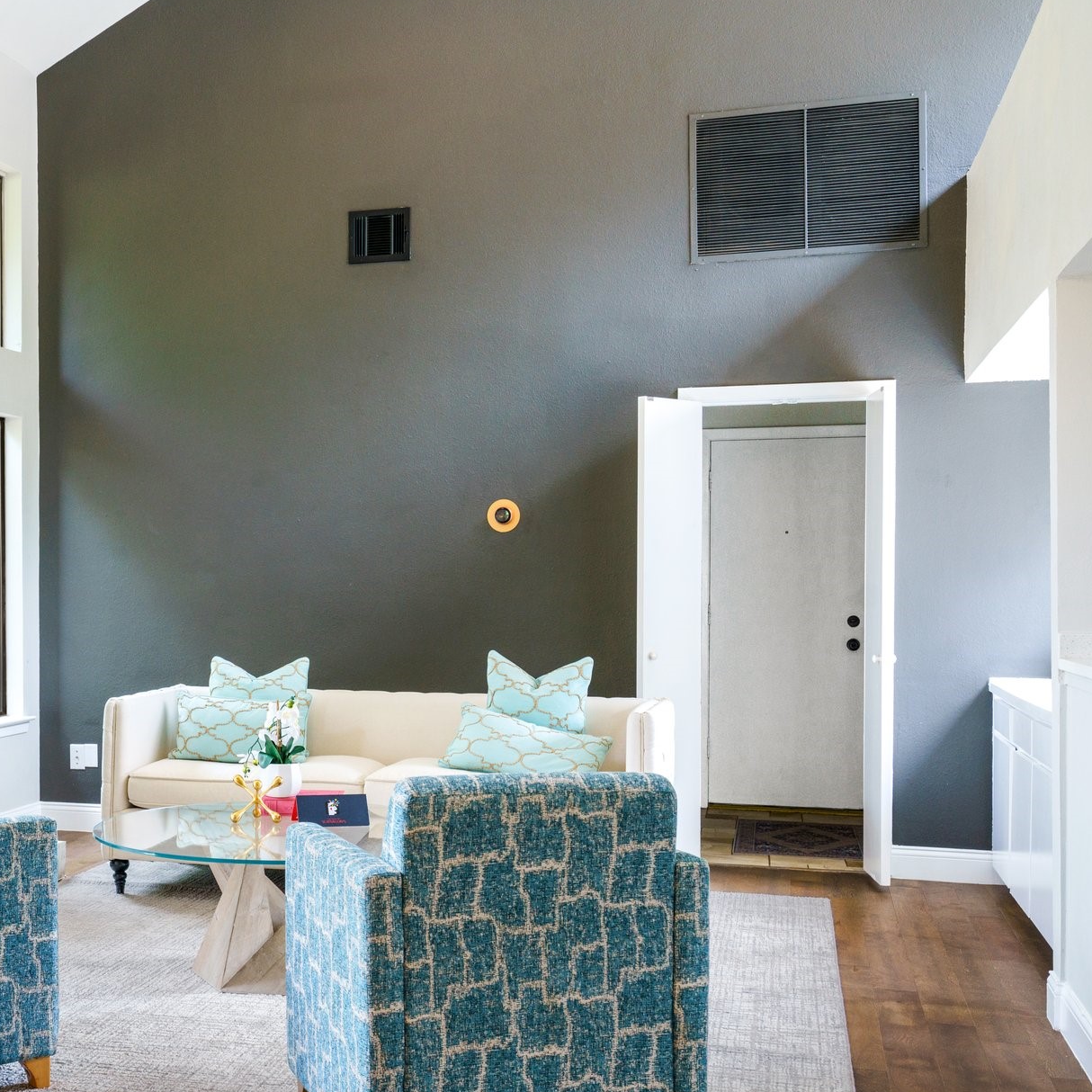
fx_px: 1535
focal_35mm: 43
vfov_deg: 39.1
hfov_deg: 38.1
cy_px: 606
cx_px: 266
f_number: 6.3
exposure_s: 1/15
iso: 800
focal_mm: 30
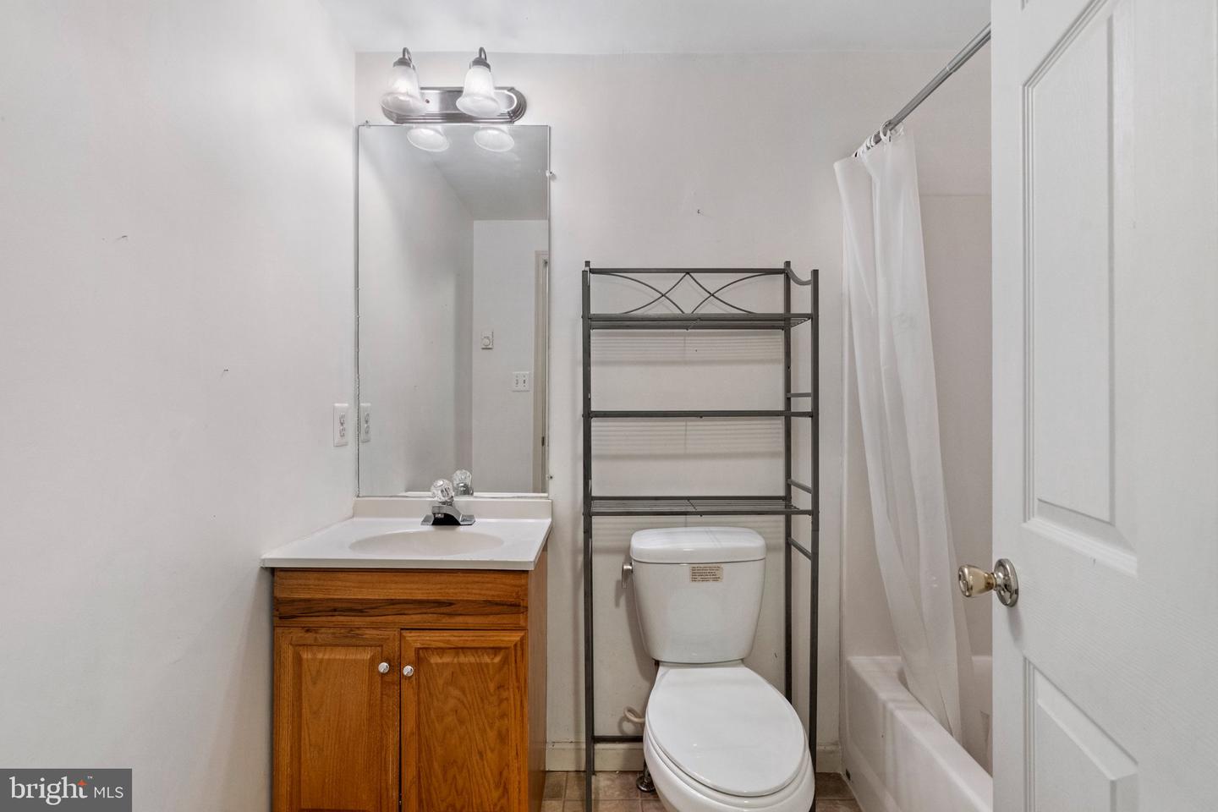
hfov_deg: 96.7
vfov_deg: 73.7
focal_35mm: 16
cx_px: 609
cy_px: 406
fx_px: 541
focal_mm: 16
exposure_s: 1/320
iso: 1250
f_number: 8
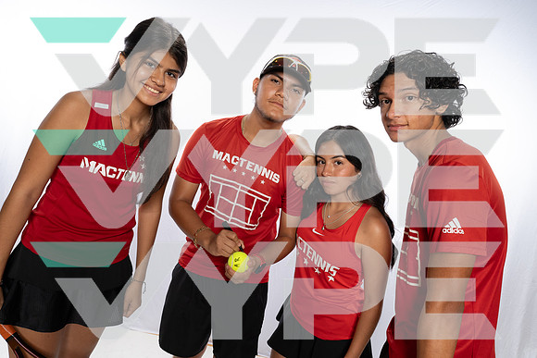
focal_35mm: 28
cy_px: 179
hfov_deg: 65.5
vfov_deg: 46.4
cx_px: 268
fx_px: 418
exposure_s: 1/250
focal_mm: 28
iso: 1250
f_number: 11
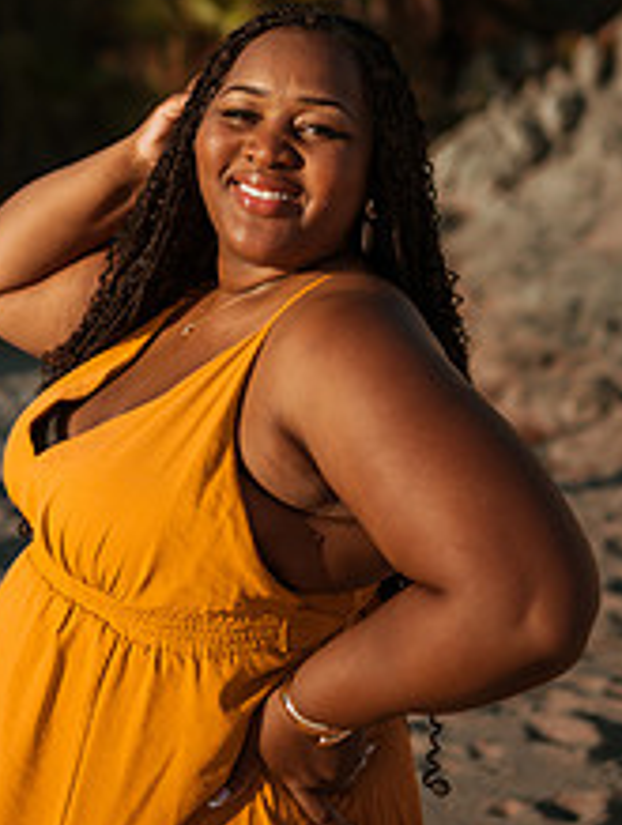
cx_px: 177
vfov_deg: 27.4
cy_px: 124
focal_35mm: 69
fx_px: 1648
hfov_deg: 21.2
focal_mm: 35
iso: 100
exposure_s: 1/4000
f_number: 1.8
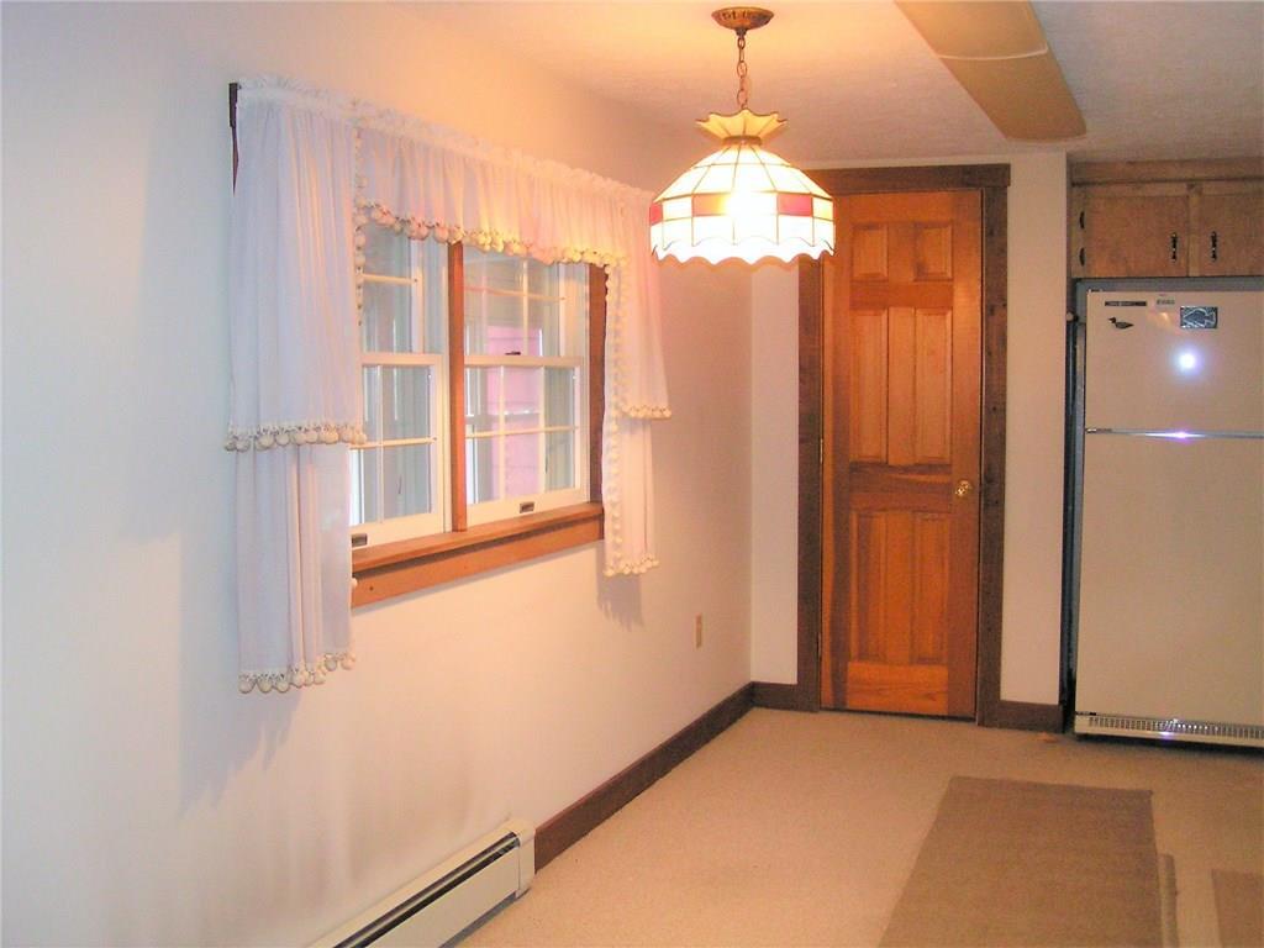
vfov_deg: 37.7
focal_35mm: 38
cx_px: 632
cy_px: 474
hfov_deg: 49.0
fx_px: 1388
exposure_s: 1/40
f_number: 2.8
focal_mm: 5.8
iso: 200
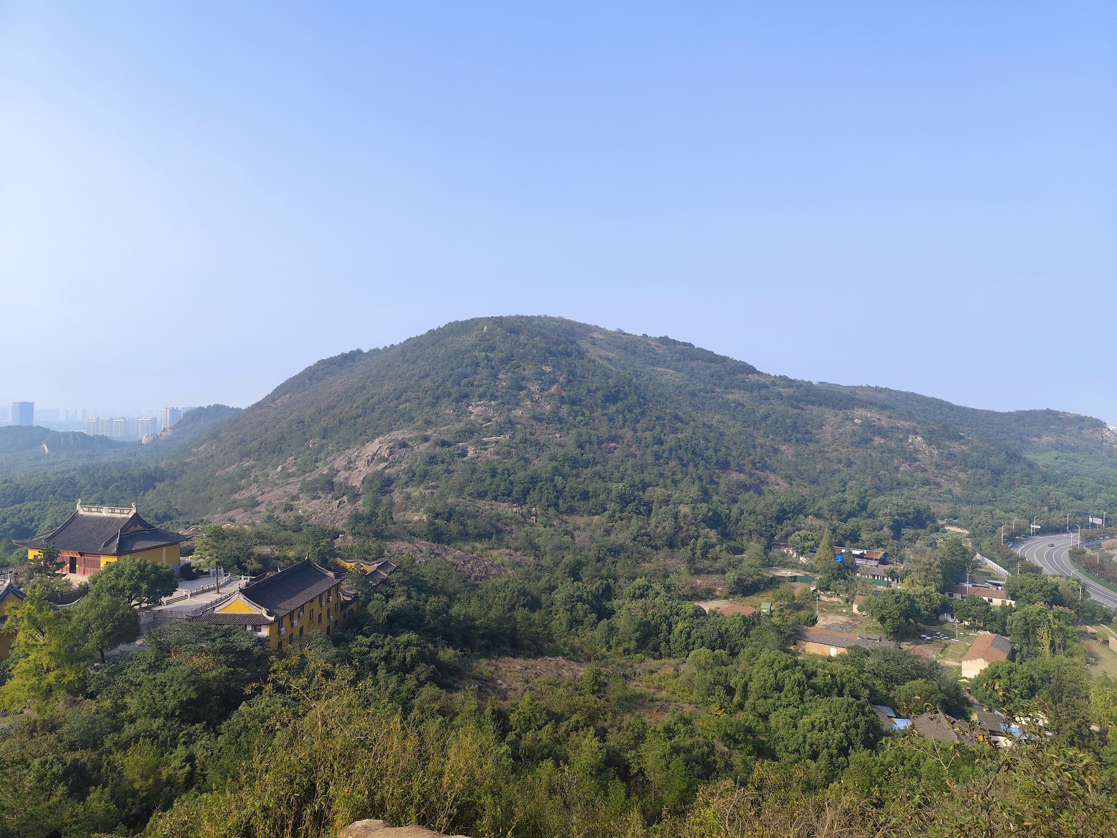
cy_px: 419
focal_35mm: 23
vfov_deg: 58.9
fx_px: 742
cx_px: 558
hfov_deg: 73.9
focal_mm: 6.14
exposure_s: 1/552
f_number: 1.65
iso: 50
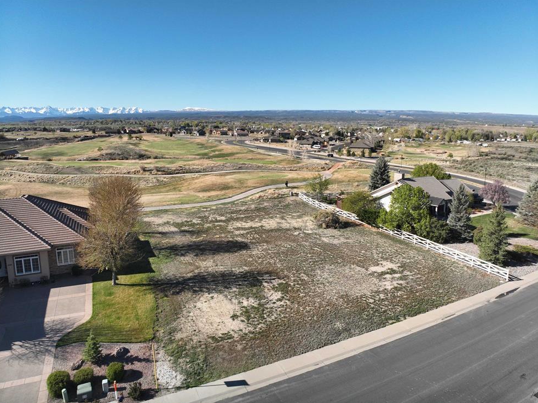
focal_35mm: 25
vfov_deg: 54.8
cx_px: 277
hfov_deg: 69.4
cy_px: 209
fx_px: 388
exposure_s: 1/200
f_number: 2.8
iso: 100
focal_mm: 12.29
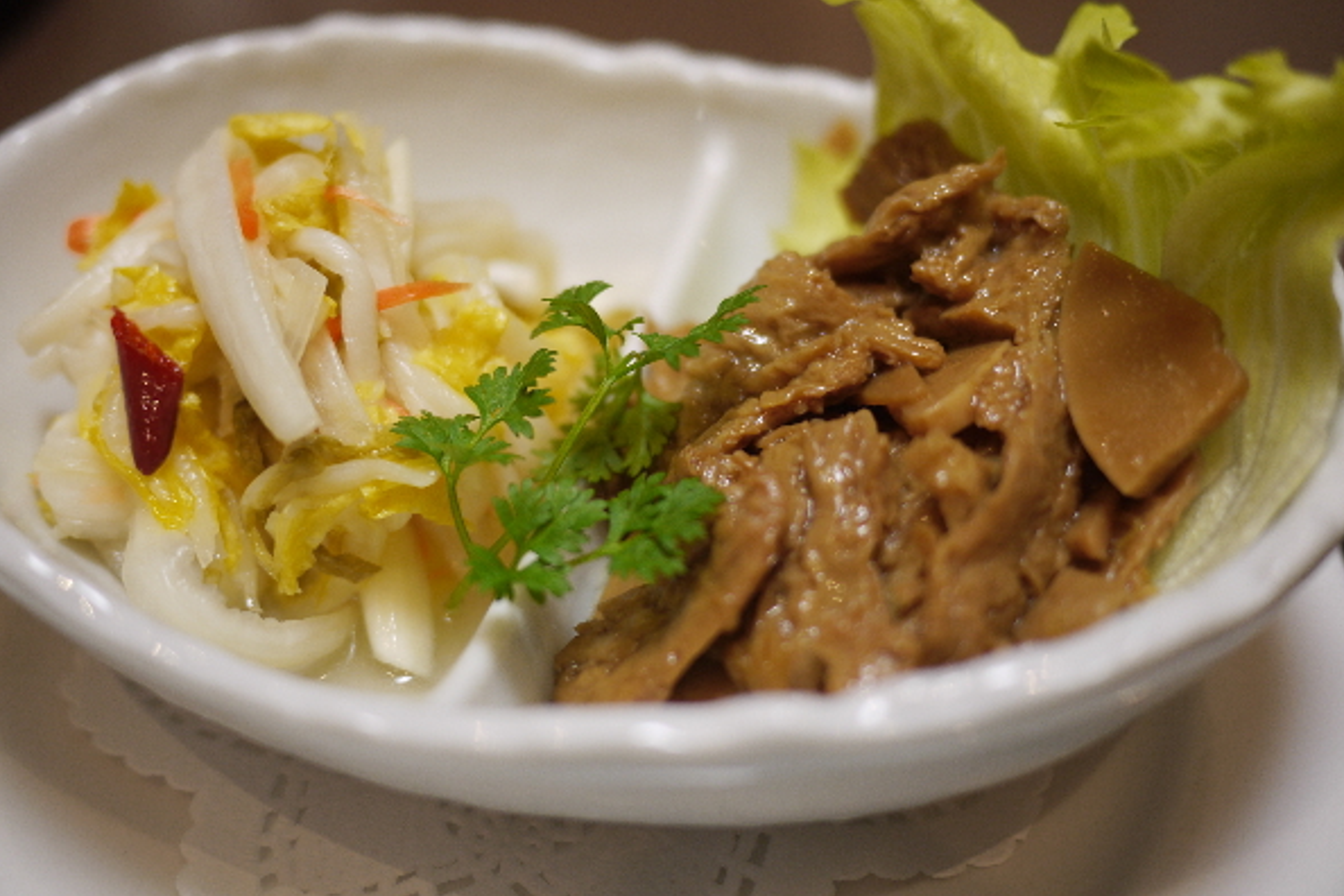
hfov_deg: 46.4
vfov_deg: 31.9
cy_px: 414
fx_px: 1568
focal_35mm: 42
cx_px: 672
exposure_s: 1/30
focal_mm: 20
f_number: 1.7
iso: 160
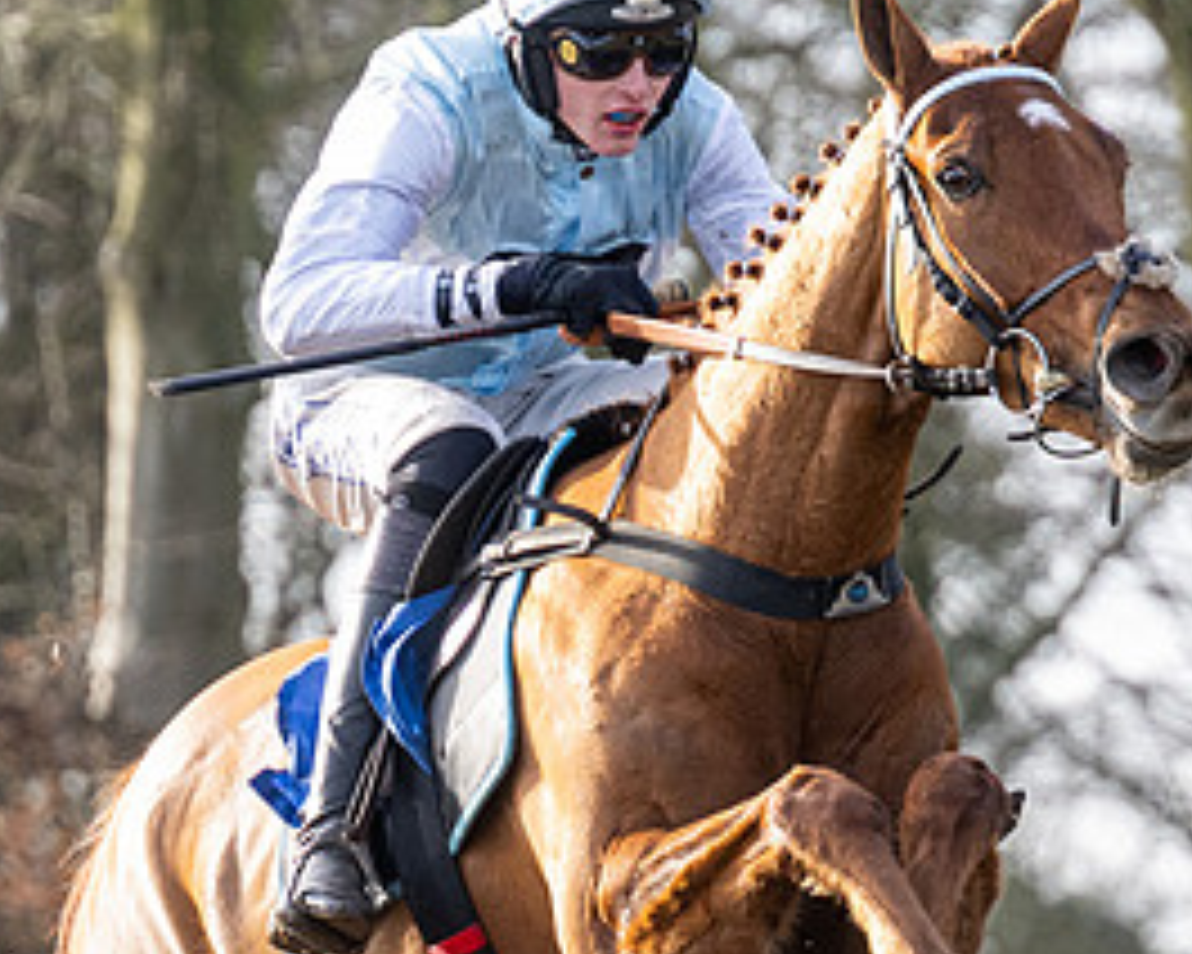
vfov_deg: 2.4
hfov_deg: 3.0
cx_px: 1193
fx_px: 22437
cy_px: 848
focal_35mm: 636
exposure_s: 1/1250
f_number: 4
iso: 800
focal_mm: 160
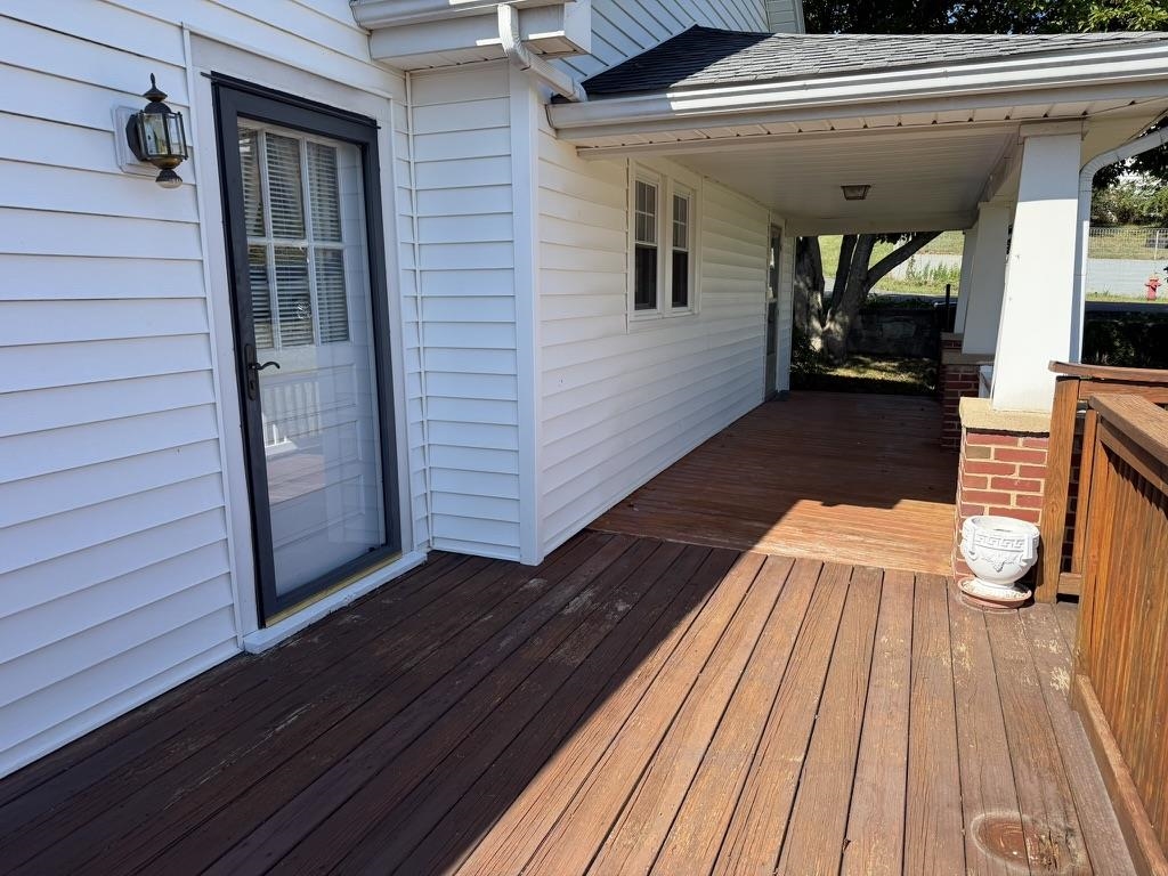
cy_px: 438
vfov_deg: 56.8
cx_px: 584
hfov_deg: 71.6
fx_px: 810
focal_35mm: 24
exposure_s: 1/2801
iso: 100
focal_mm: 6.76
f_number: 1.78
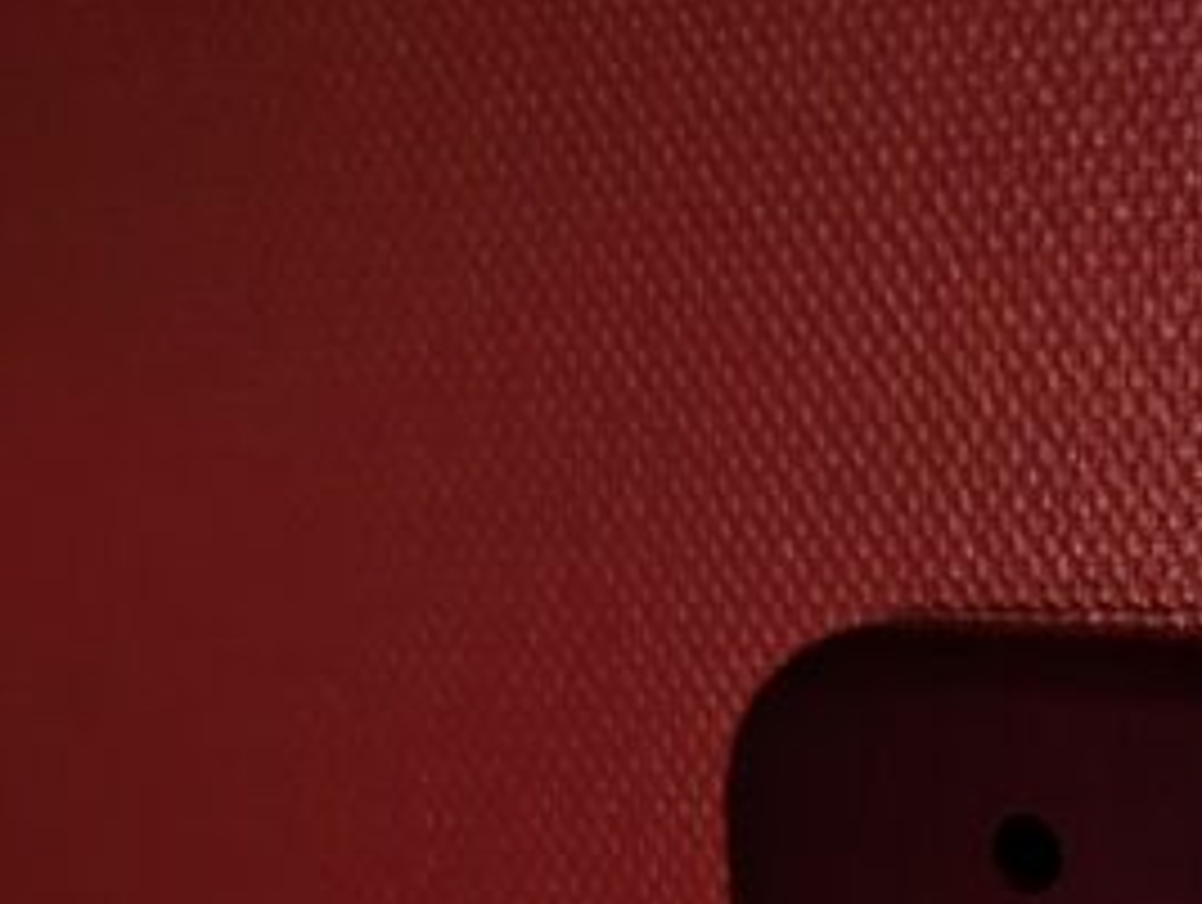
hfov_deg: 20.3
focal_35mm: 92
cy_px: 1077
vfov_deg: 15.5
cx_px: 1328
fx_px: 3199
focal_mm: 6.81
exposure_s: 1/163
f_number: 1.85
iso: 593
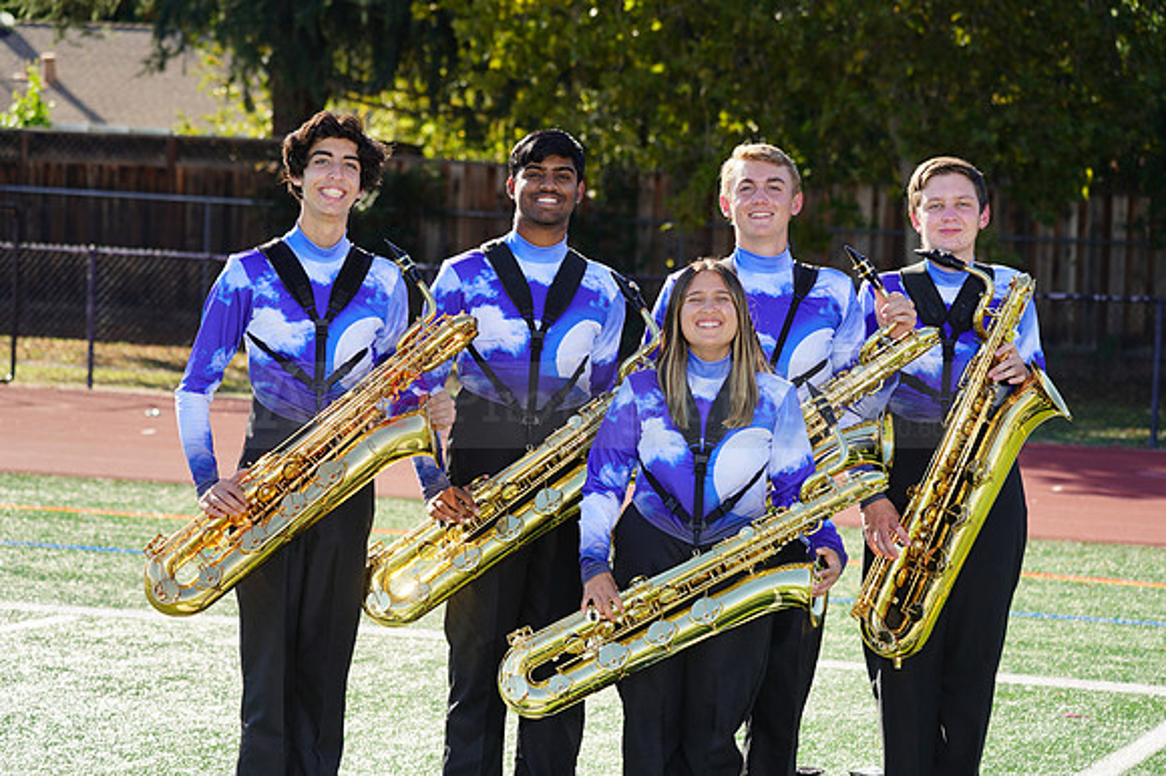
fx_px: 3981
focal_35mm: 123
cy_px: 388
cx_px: 583
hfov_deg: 16.7
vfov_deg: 11.1
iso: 100
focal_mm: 123
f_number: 6.3
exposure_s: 1/200
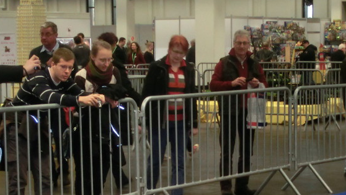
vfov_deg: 8.8
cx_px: 192
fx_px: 1266
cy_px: 184
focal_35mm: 138
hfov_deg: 15.6
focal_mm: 12.29
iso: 640
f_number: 4.8
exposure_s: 1/30
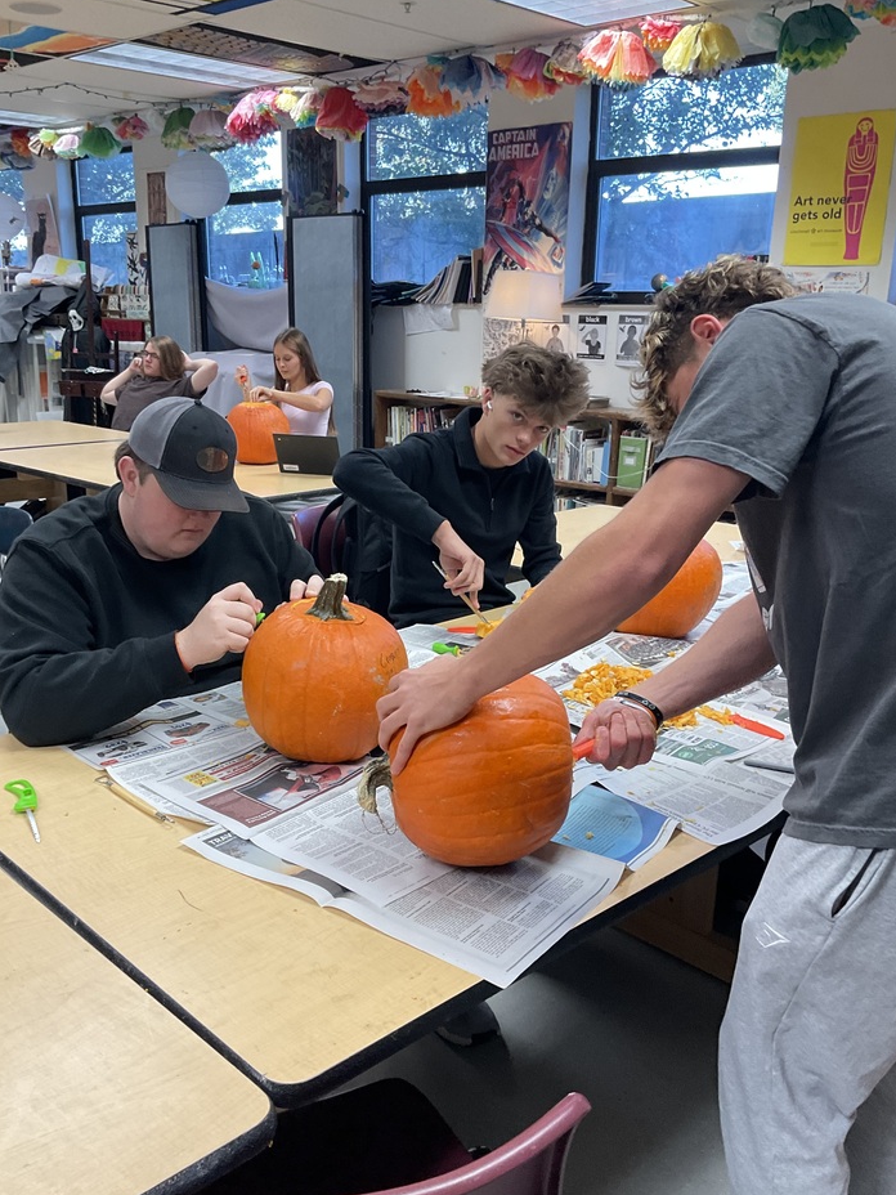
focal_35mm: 32
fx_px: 1104
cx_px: 411
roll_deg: -2.7
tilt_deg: -17.3
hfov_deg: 44.1
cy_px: 641
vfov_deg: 56.8
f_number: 1.8
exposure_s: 1/60
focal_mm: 3
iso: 80
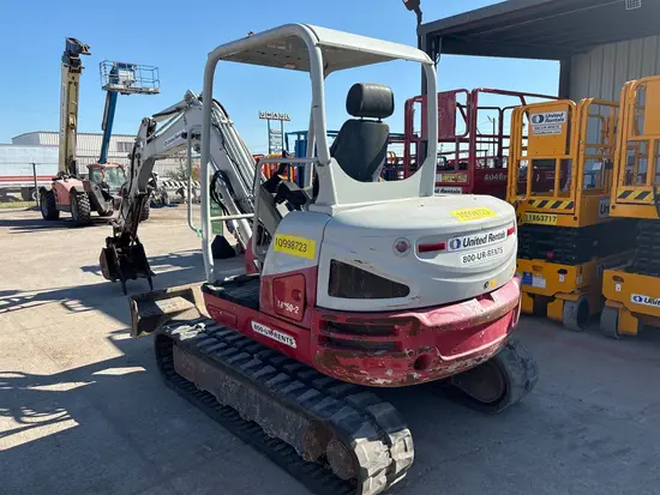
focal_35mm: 26
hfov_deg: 67.3
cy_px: 248
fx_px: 496
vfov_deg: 53.1
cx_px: 330
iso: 50
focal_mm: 5.96
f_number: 1.6
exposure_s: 1/2778
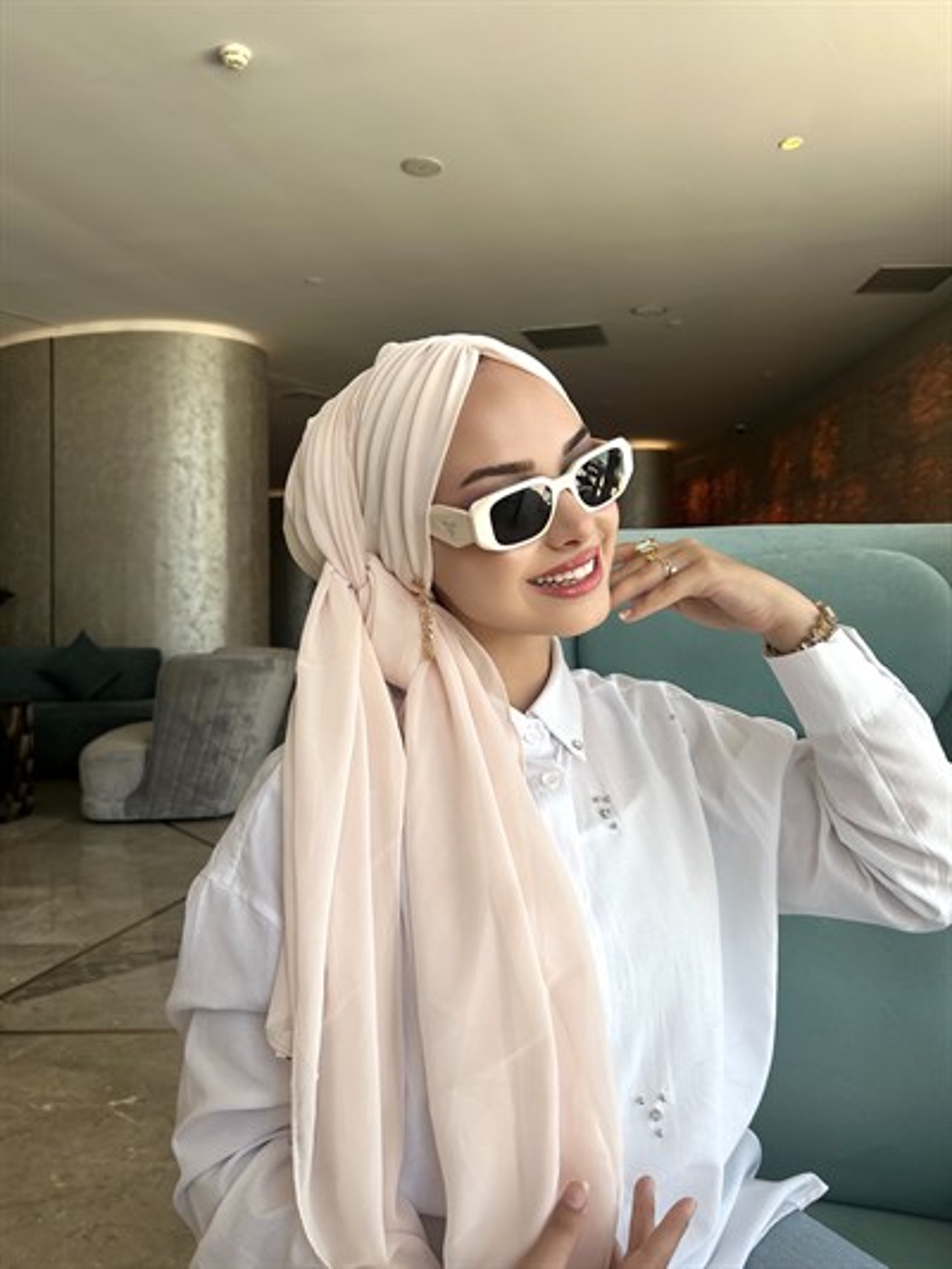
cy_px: 634
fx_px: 953
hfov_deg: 53.1
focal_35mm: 26
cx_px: 476
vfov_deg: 67.3
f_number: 1.5
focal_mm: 5.7
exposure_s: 1/328
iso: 50
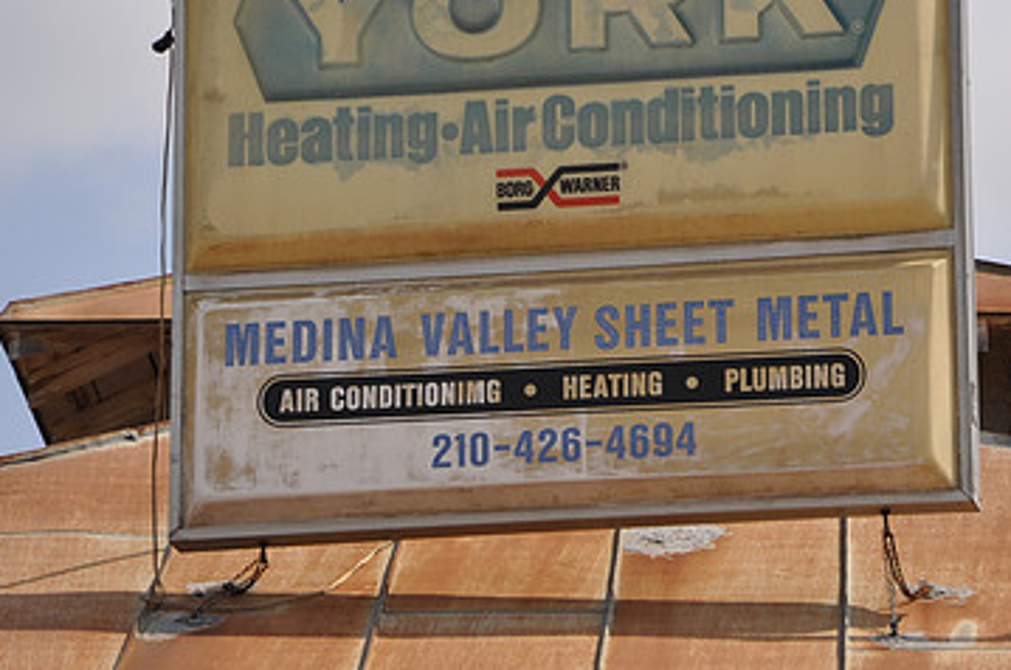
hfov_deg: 8.1
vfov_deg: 5.4
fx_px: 7143
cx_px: 667
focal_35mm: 255
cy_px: 229
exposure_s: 1/250
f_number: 8
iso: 200
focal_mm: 105
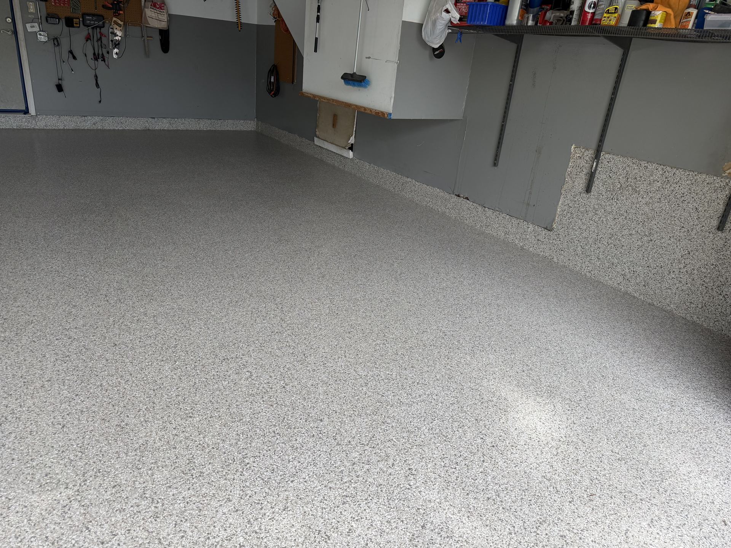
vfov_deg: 56.8
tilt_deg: -22.8
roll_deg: -5.6
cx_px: 366
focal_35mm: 24
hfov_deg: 71.6
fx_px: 507
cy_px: 274
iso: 80
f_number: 1.8
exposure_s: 1/407
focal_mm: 6.8
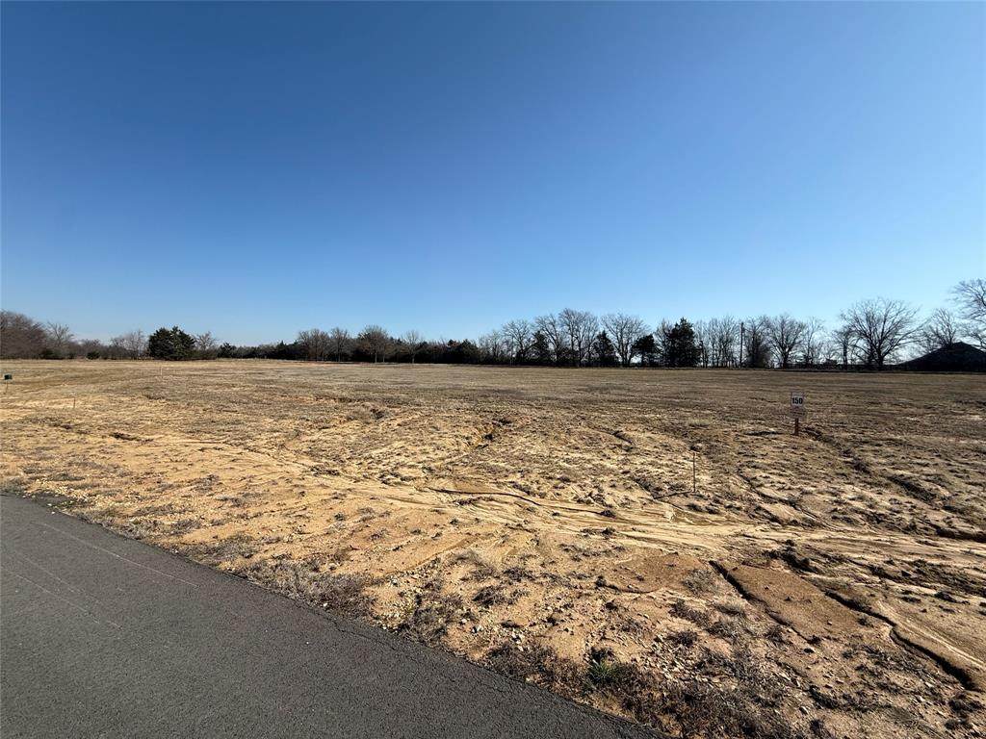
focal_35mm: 14
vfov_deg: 85.7
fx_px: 399
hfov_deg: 102.1
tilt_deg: +0.3
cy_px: 370
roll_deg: -1.4
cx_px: 493
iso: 50
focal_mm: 2.22
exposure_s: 1/2717
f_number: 2.2
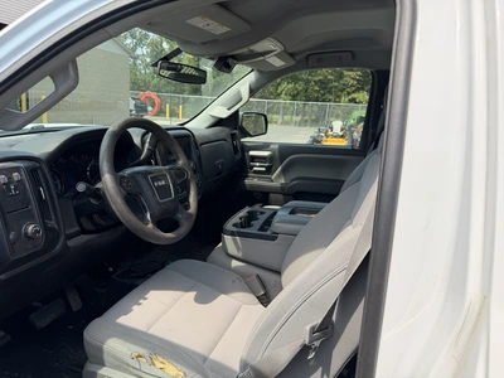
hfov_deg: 71.6
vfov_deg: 56.8
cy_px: 189
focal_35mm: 24
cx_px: 252
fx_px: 349
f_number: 1.78
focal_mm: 6.76
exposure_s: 1/3021
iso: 100
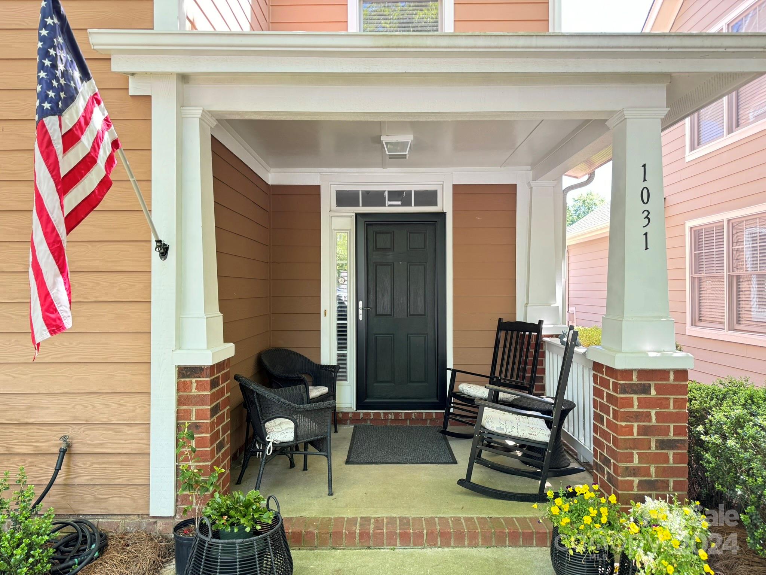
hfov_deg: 71.6
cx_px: 383
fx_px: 531
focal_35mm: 24
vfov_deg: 56.8
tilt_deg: -0.7
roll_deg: +0.0
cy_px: 288
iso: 160
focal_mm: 6.76
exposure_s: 1/121
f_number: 1.78
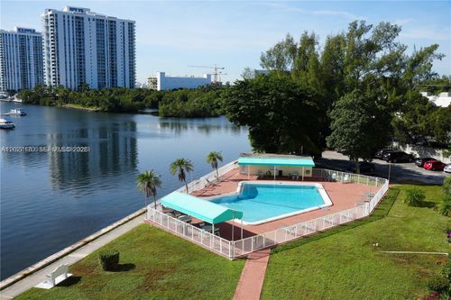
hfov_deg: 54.9
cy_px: 150
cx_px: 226
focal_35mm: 35
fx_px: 435
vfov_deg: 38.1
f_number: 10
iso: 100
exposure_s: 1/160
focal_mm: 34.7
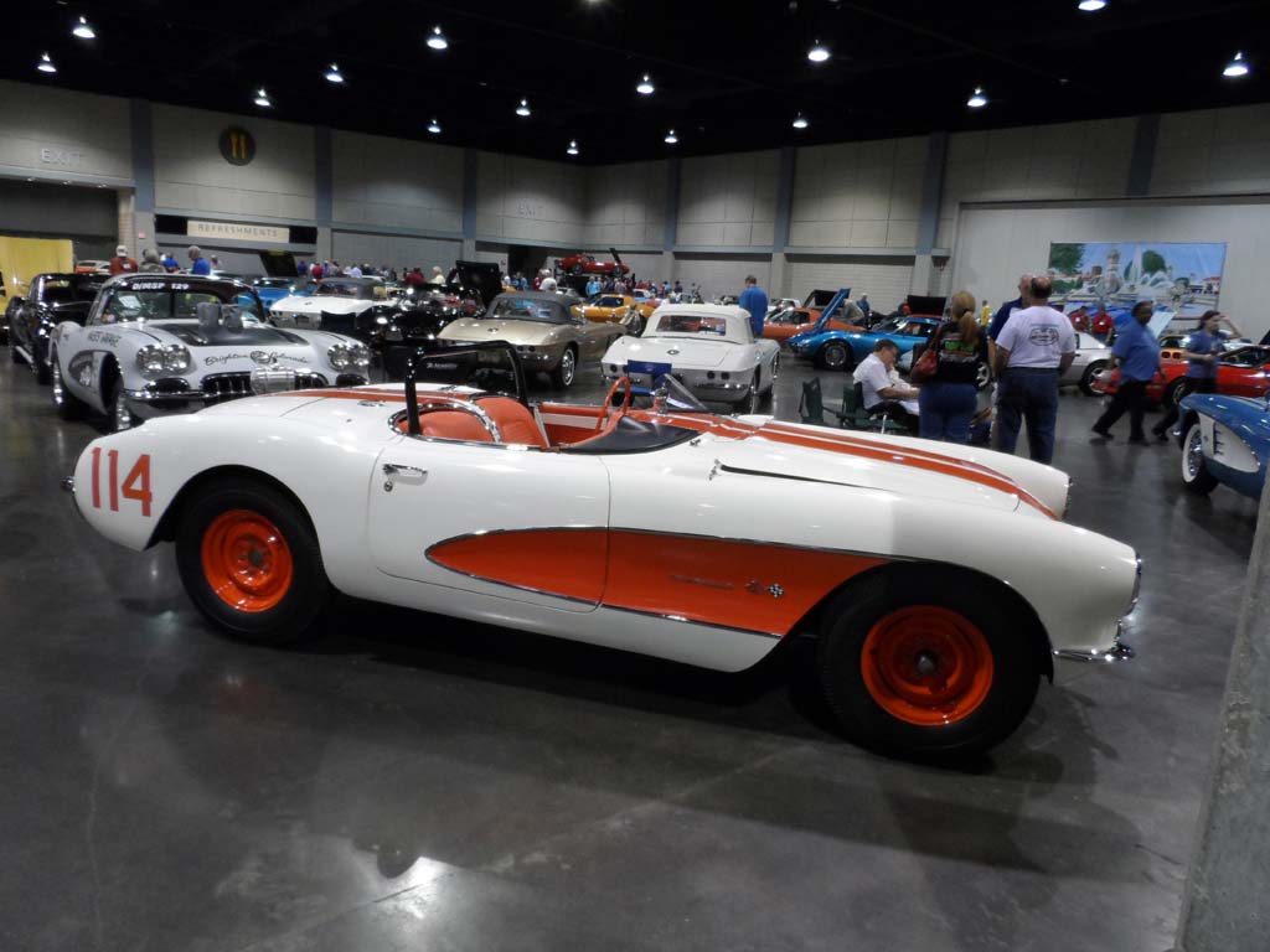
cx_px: 635
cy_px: 476
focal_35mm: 24
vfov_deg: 56.8
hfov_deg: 71.6
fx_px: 881
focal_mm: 4
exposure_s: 1/30
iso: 240
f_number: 3.2
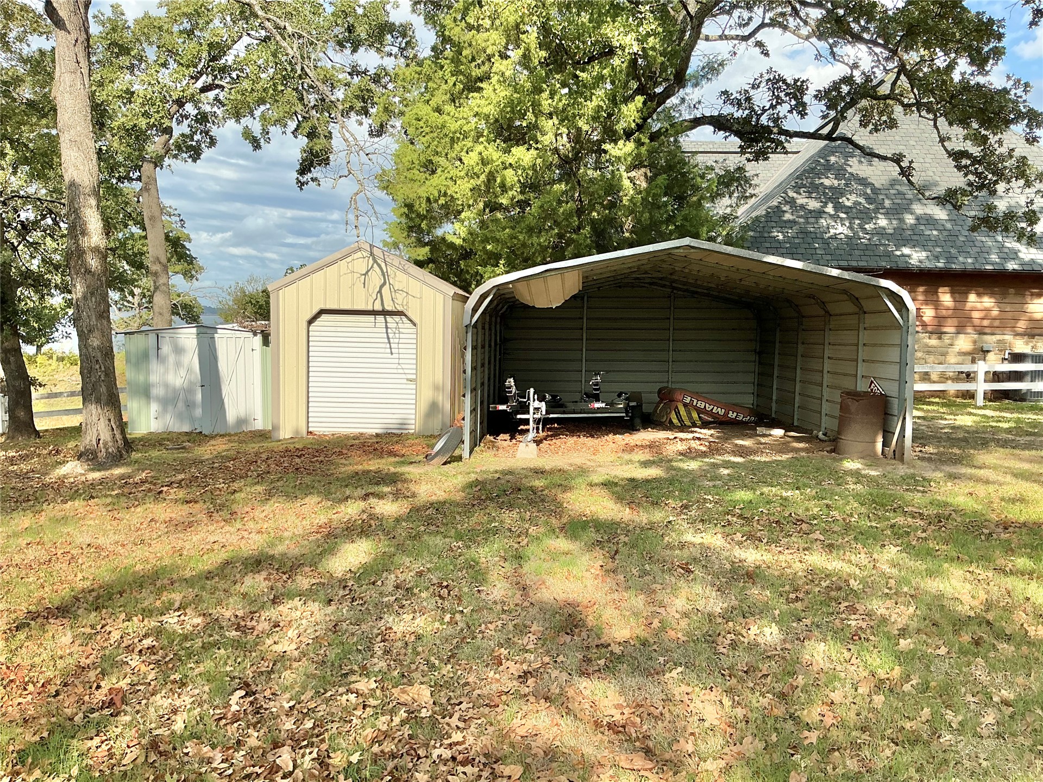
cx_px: 522
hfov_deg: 61.7
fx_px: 874
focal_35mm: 29
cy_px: 391
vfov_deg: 48.2
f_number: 1.8
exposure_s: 1/944
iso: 25
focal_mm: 3
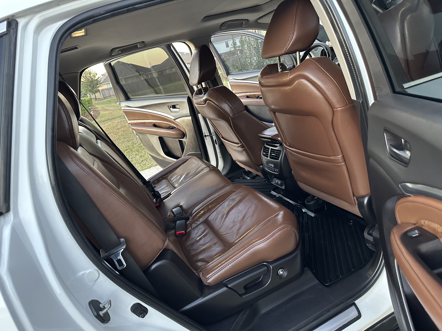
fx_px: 306
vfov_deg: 56.8
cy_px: 166
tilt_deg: -16.0
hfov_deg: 71.6
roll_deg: +15.0
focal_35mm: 24
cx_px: 221
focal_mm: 6.86
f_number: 1.78
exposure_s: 1/60
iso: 640
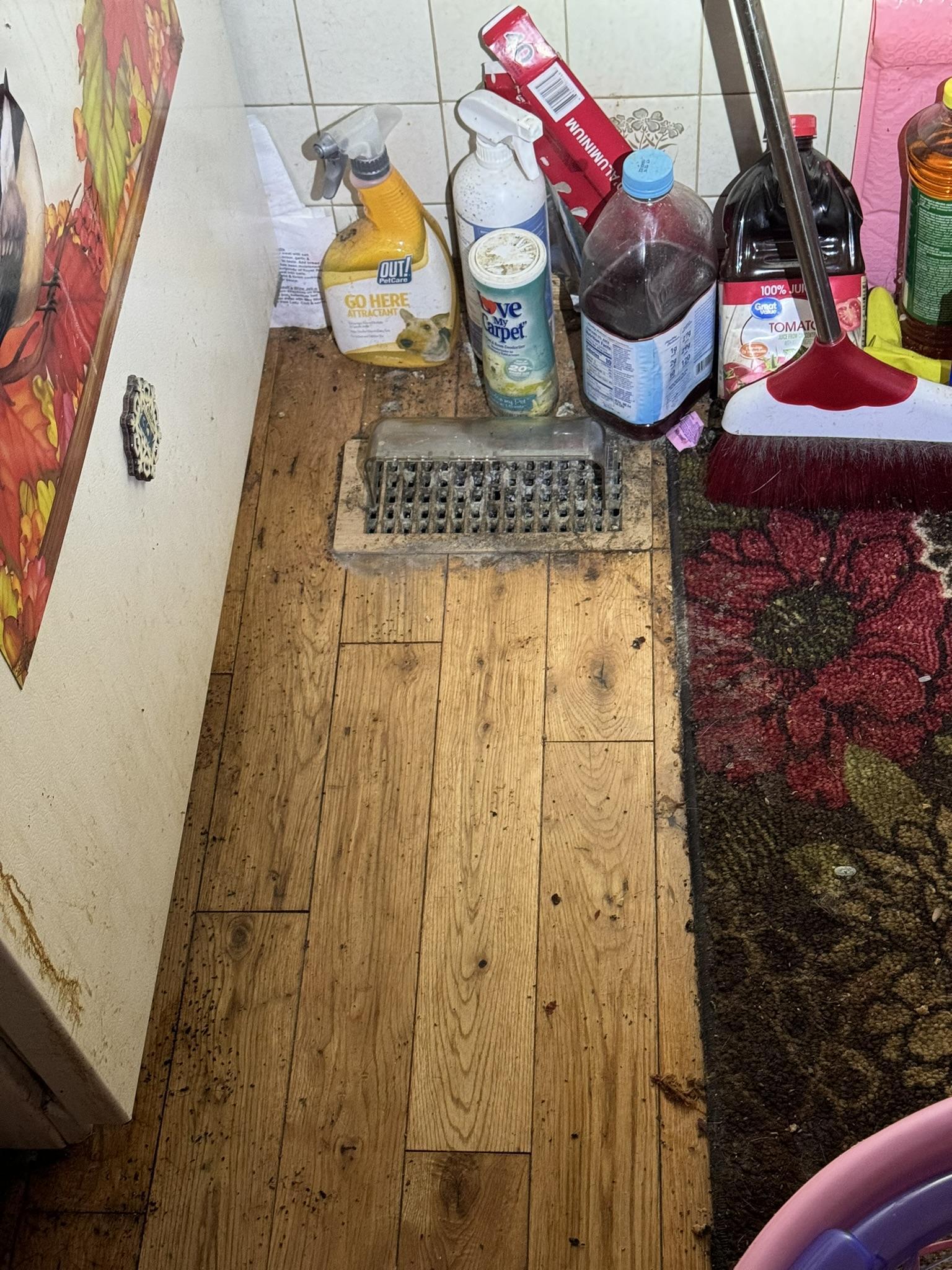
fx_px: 1760
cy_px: 635
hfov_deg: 30.3
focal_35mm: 48
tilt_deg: -54.0
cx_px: 476
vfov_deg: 39.7
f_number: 1.78
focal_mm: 6.76
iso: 400
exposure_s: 1/40
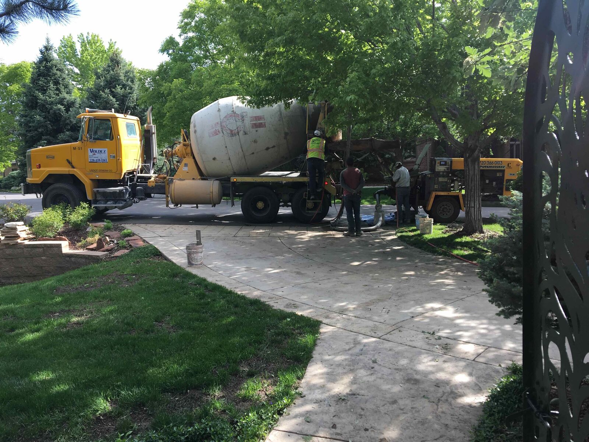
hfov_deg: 61.7
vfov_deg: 48.2
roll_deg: +1.9
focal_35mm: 29
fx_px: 493
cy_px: 221
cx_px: 294
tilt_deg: -5.4
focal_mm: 4.15
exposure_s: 1/356
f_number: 2.2
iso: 25
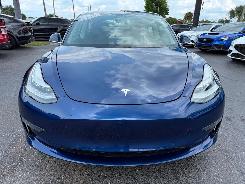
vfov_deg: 56.8
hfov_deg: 71.6
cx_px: 122
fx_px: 170
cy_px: 92
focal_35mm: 24
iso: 80
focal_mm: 6.76
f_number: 1.78
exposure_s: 1/1901
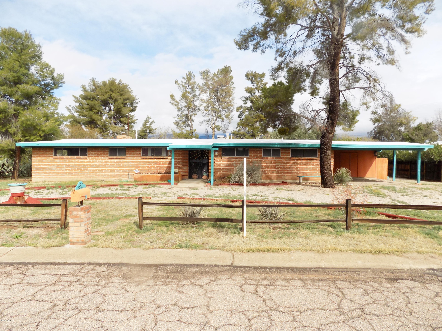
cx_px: 221
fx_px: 294
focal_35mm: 23
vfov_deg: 58.9
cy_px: 166
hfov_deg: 73.9
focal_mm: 4
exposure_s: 1/800
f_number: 3.1
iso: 80
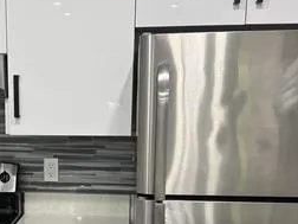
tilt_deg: -10.2
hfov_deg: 30.8
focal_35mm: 61
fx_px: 525
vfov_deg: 23.7
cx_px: 53
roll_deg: -0.4
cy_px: 172
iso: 160
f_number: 1.78
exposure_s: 1/60
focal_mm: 6.76
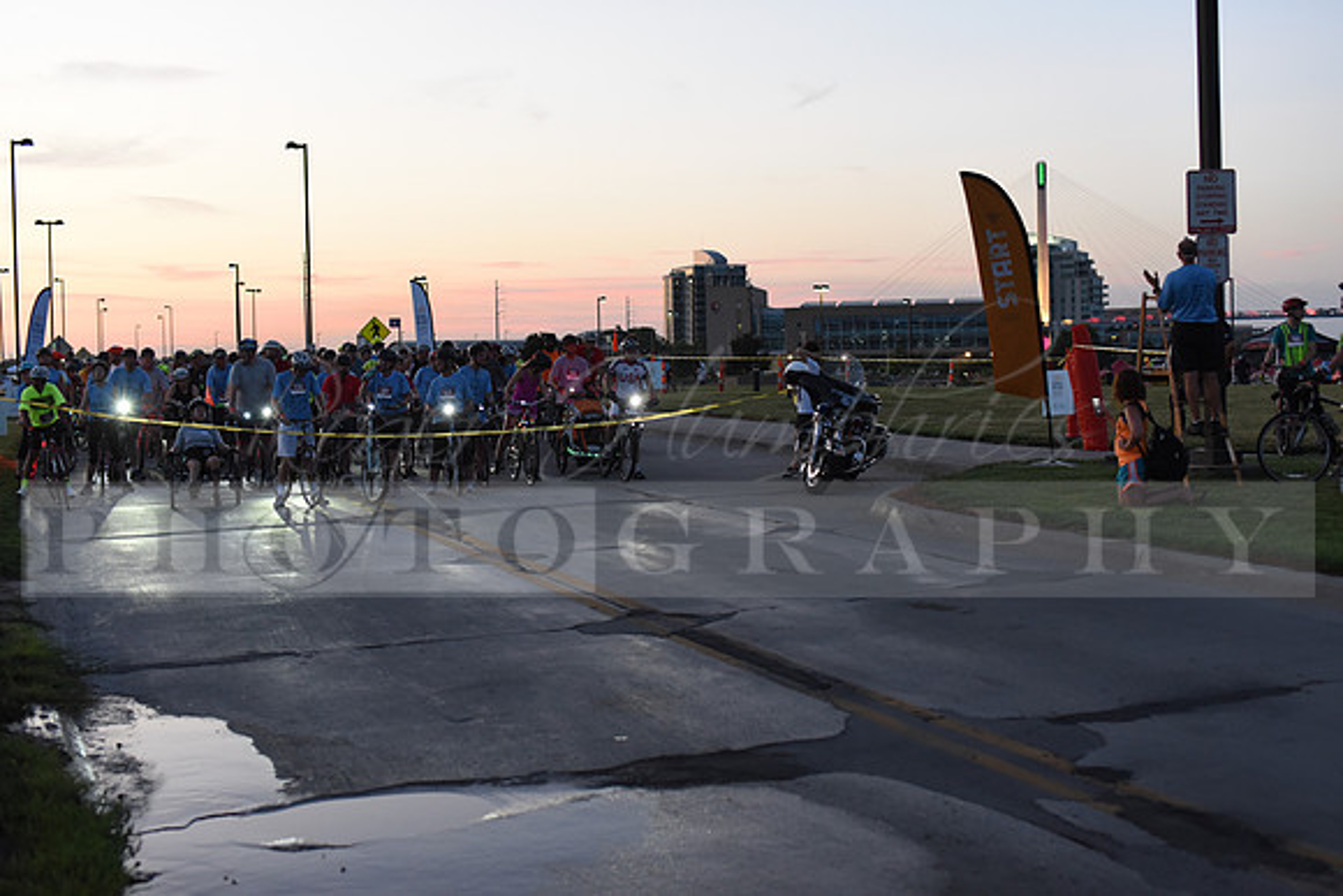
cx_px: 672
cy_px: 448
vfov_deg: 27.0
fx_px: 1866
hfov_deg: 39.6
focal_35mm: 50
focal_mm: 50
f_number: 2.8
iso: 2500
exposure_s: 1/400
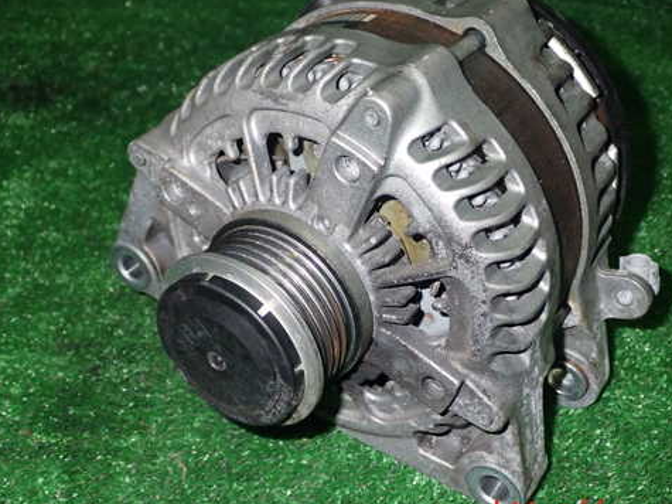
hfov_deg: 39.6
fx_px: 932
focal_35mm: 48
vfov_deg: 30.2
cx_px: 389
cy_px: 214
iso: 640
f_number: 8
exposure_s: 1/40
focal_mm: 6.83
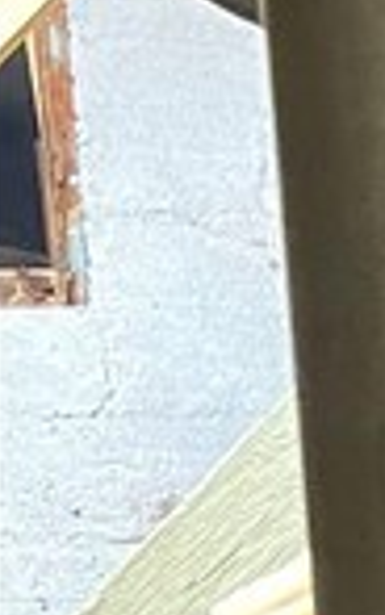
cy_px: 971
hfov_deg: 5.8
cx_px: 1596
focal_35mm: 192
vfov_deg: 10.5
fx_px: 3220
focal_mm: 5.1
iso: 500
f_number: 1.6
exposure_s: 1/30
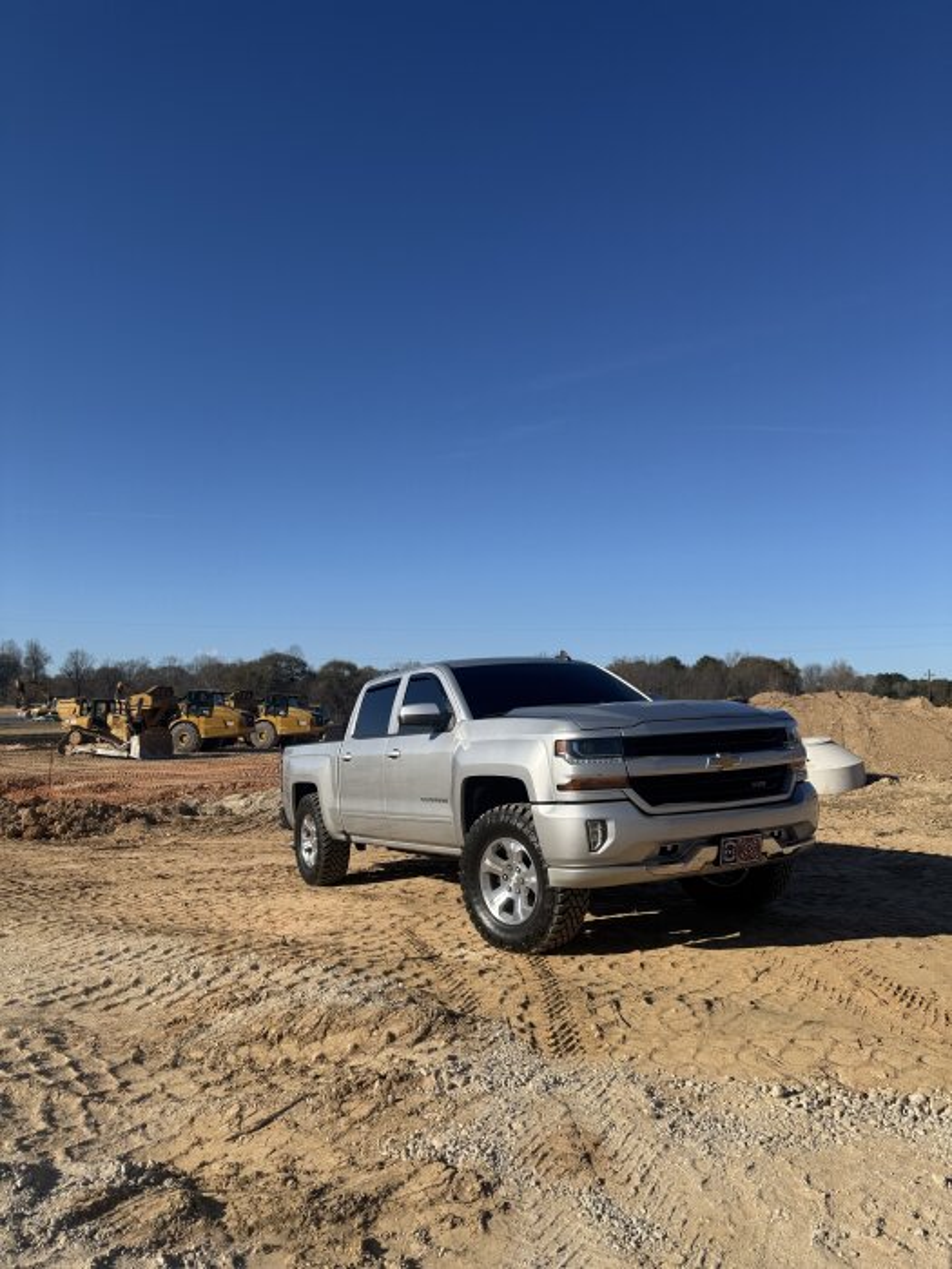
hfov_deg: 56.8
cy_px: 634
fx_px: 880
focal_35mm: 24
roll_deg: -1.2
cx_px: 476
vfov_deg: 71.6
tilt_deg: +4.9
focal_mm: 6.76
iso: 80
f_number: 1.78
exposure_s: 1/6711
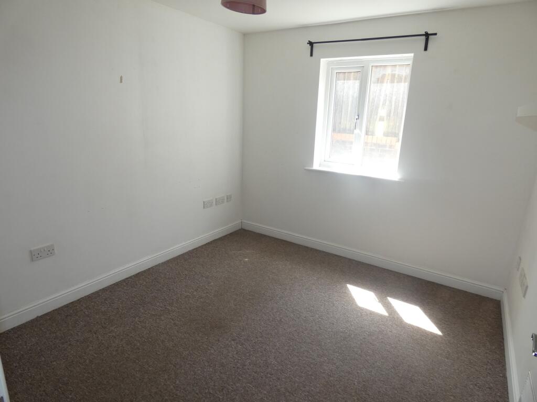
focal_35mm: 20
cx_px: 268
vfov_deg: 66.0
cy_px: 201
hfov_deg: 81.7
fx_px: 310
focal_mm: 3.6
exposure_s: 1/60
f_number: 2.8
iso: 80
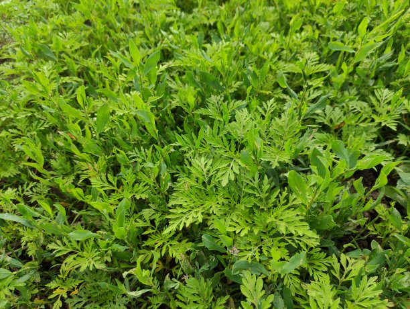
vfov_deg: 54.9
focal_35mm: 25
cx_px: 205
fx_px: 296
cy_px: 154
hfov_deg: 69.3
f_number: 1.89
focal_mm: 5.43
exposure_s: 1/351
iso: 100
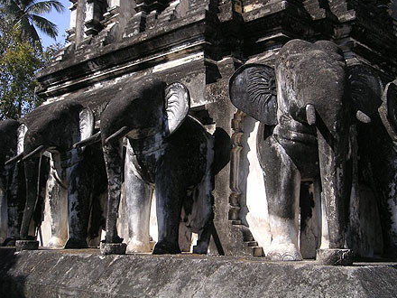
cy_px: 148
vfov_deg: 30.9
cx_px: 201
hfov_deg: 40.4
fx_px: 539
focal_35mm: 47
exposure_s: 1/750
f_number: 2.9
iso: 50
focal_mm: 7.1
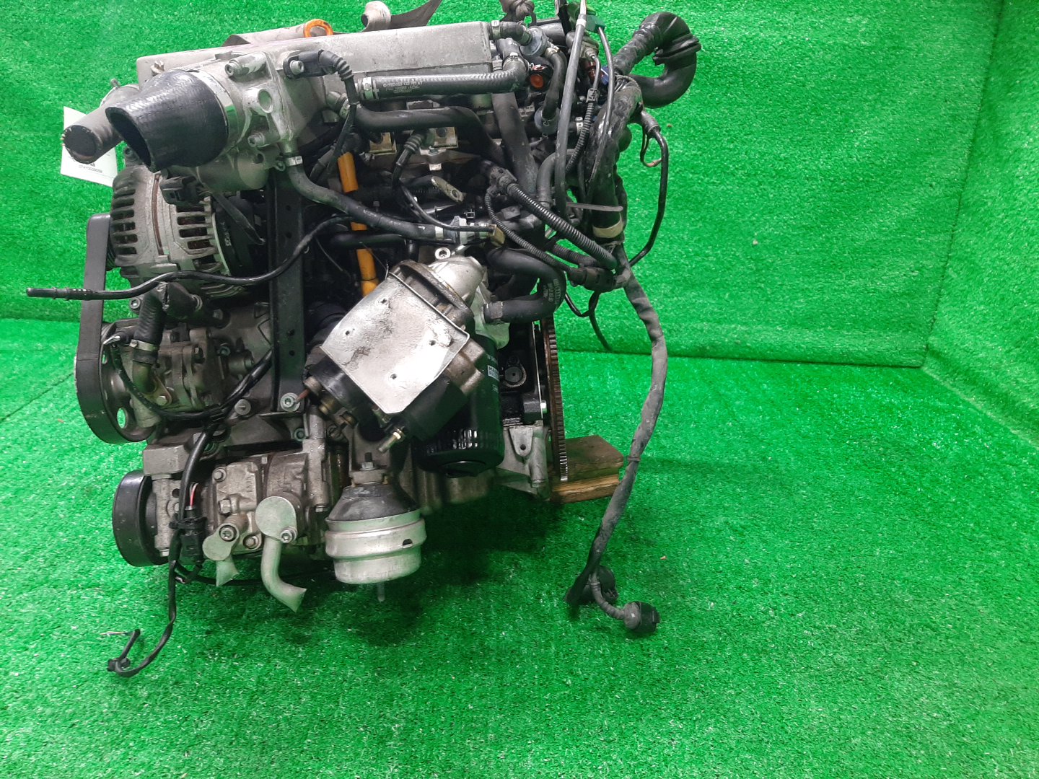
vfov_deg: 53.1
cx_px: 520
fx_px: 780
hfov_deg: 67.3
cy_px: 390
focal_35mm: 26
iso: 174
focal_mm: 3.93
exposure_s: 1/33
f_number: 1.7
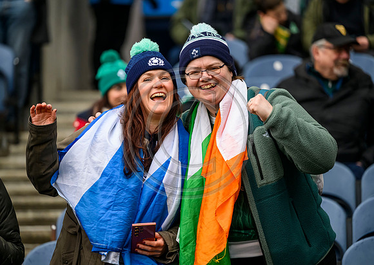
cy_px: 132
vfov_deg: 7.8
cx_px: 174
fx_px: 1960
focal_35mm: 185
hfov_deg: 10.9
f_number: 2.8
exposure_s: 1/2500
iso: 3200
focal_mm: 175
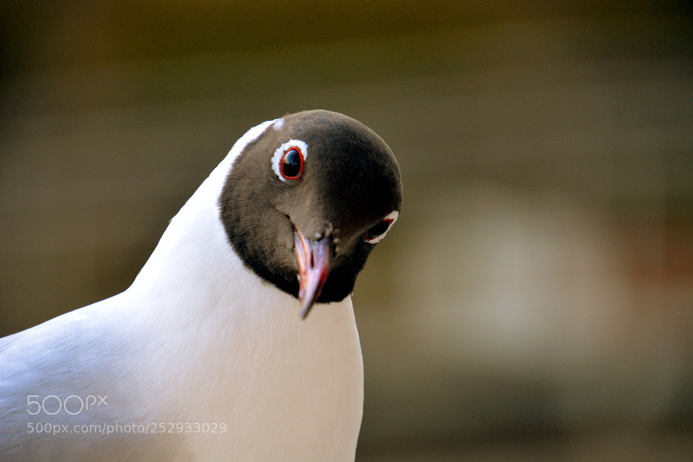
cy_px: 231
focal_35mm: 600
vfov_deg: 2.3
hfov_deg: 3.4
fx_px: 11547
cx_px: 346
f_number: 6.3
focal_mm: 400
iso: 1600
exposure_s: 1/250
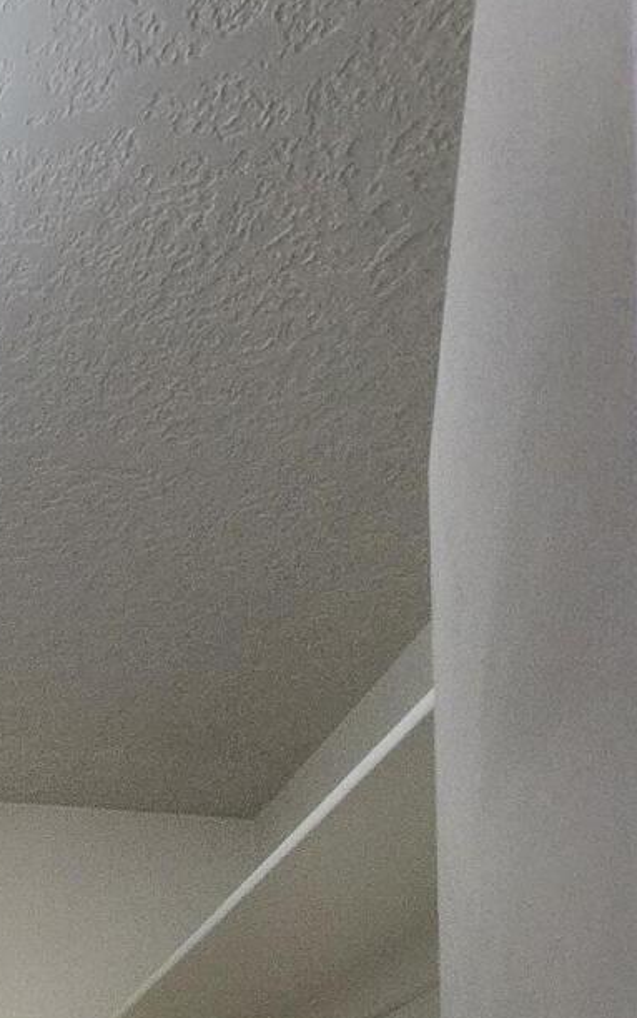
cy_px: 1322
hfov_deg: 21.2
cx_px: -454
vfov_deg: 32.9
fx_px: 1249
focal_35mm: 45
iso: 160
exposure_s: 1/60
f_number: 2.2
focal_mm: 1.74
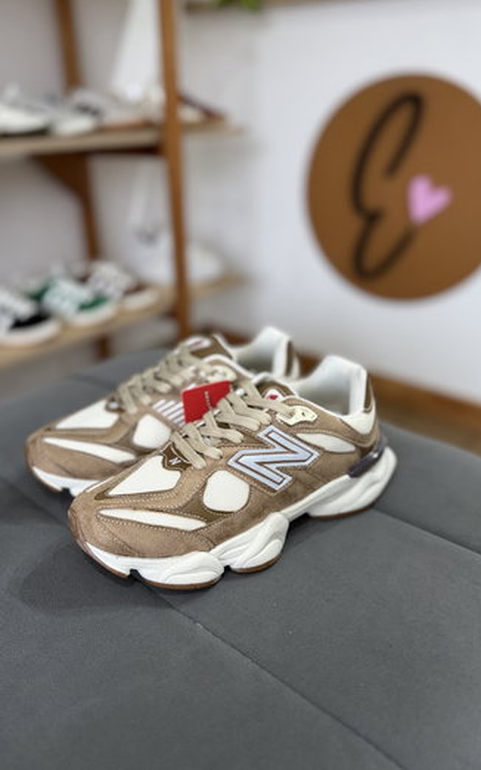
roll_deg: -0.2
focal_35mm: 26
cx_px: 236
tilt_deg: -26.4
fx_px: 546
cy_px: 380
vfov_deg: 70.4
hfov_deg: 47.6
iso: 250
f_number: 1.78
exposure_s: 1/60
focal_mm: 6.76
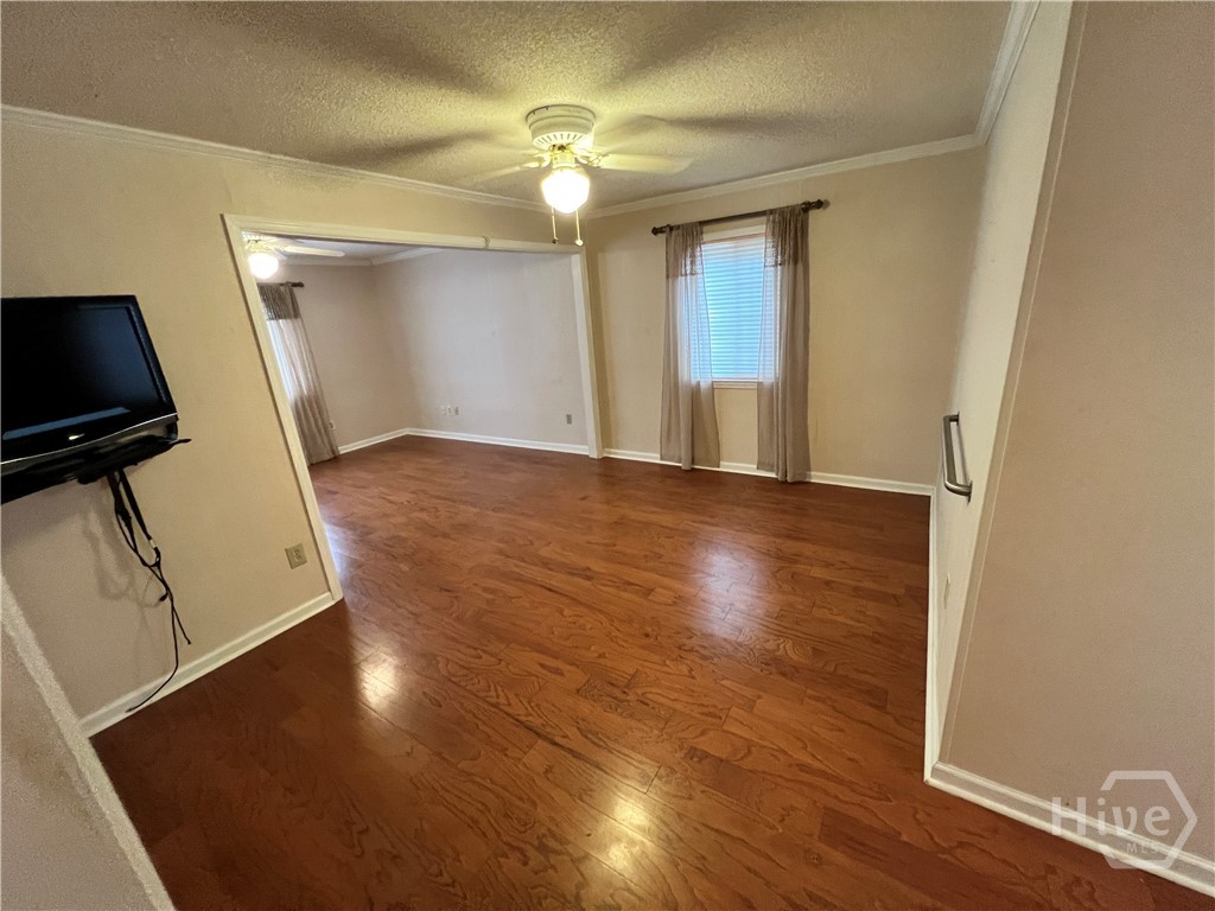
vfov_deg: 89.9
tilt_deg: -16.5
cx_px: 608
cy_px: 456
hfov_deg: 106.2
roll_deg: +4.5
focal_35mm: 13
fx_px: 456
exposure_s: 1/60
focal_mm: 1.57
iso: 500
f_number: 1.8
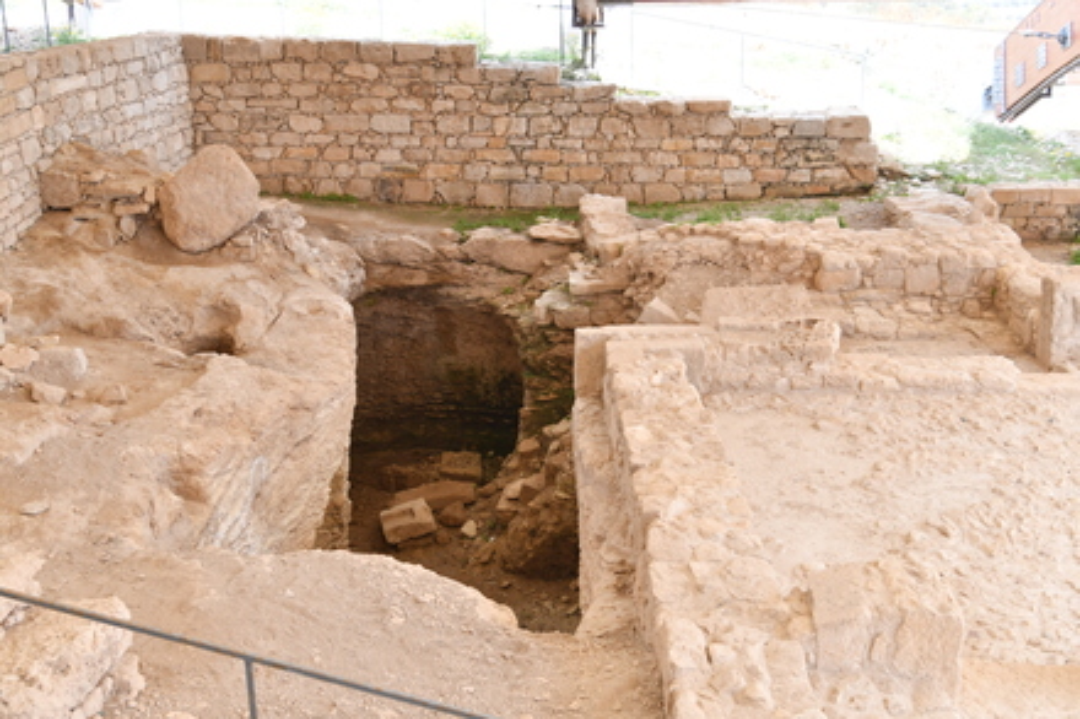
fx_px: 1439
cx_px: 540
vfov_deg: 28.1
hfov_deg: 41.1
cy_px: 360
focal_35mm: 48
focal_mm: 32
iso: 250
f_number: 4.5
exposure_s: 1/200
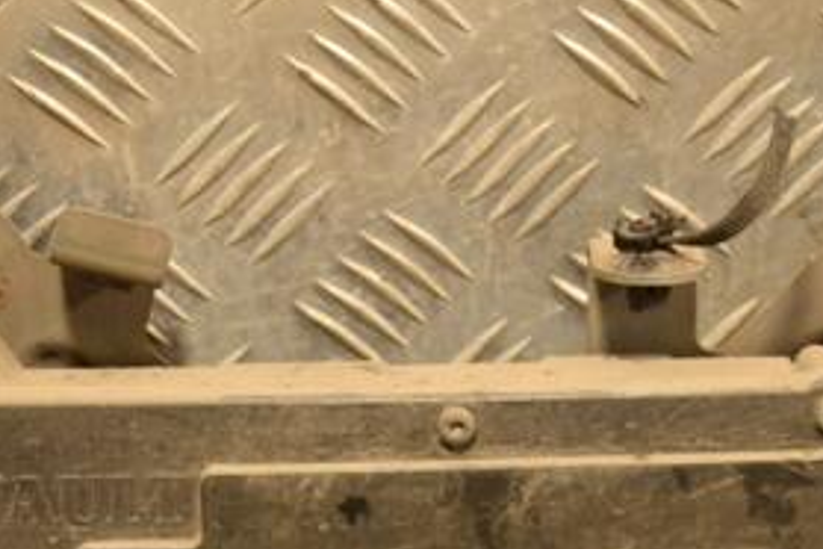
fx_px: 3840
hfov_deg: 12.2
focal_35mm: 168
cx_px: 448
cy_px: 573
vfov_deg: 8.1
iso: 800
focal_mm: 52
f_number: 5
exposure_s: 1/100
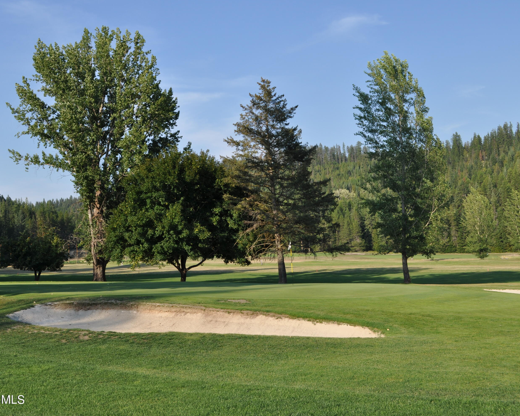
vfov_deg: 36.5
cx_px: 241
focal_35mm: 41
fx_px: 631
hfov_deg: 44.8
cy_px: 209
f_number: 9
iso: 200
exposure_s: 1/320
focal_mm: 24
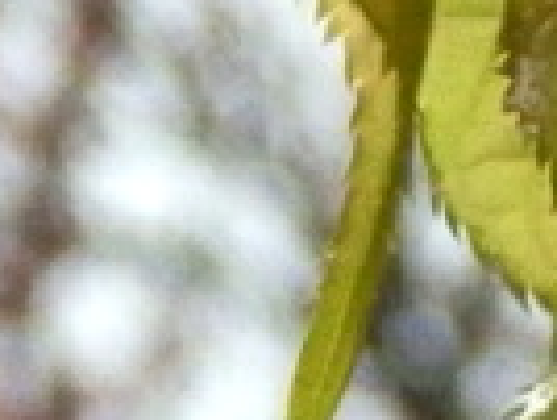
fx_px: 7915
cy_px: -603
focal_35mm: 491
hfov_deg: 4.0
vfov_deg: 3.0
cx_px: 1064
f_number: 4.4
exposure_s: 1/160
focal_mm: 11.9
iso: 1000
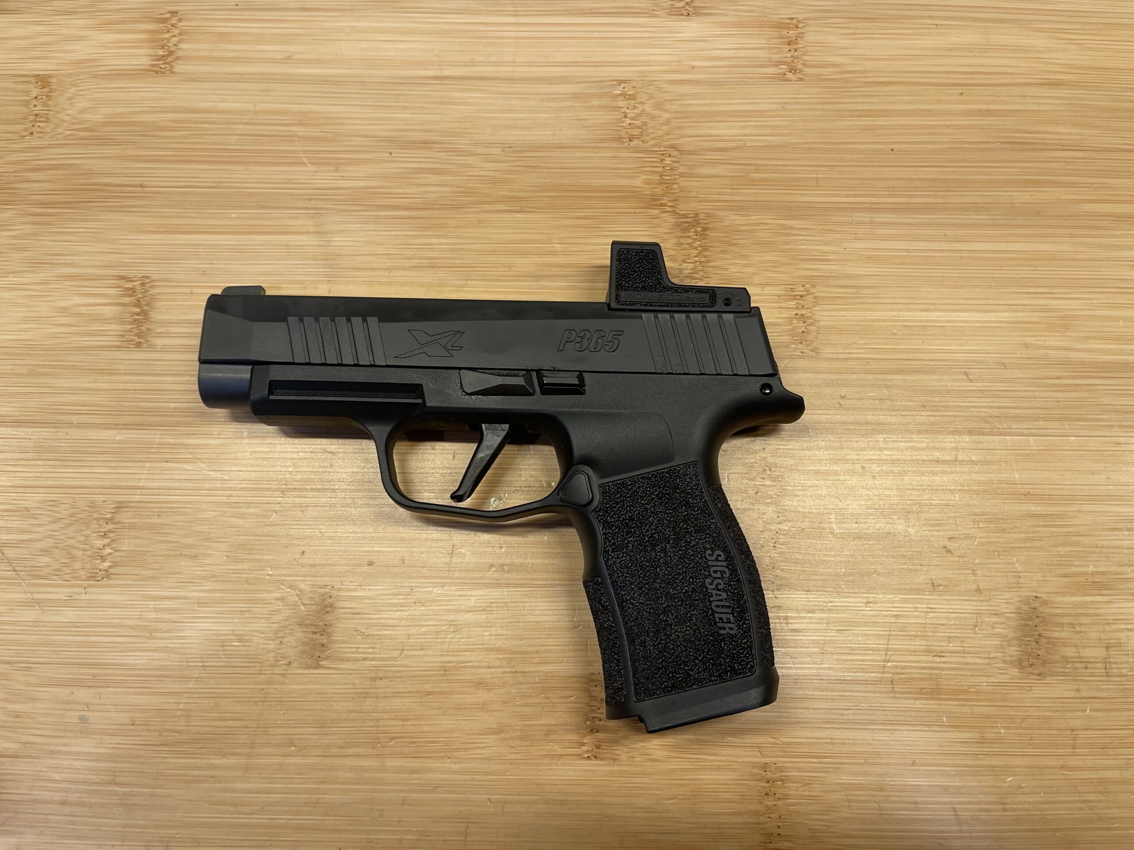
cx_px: 567
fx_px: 852
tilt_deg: -78.9
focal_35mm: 26
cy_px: 425
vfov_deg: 53.1
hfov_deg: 67.3
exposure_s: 1/120
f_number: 1.6
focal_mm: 5.1
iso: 125
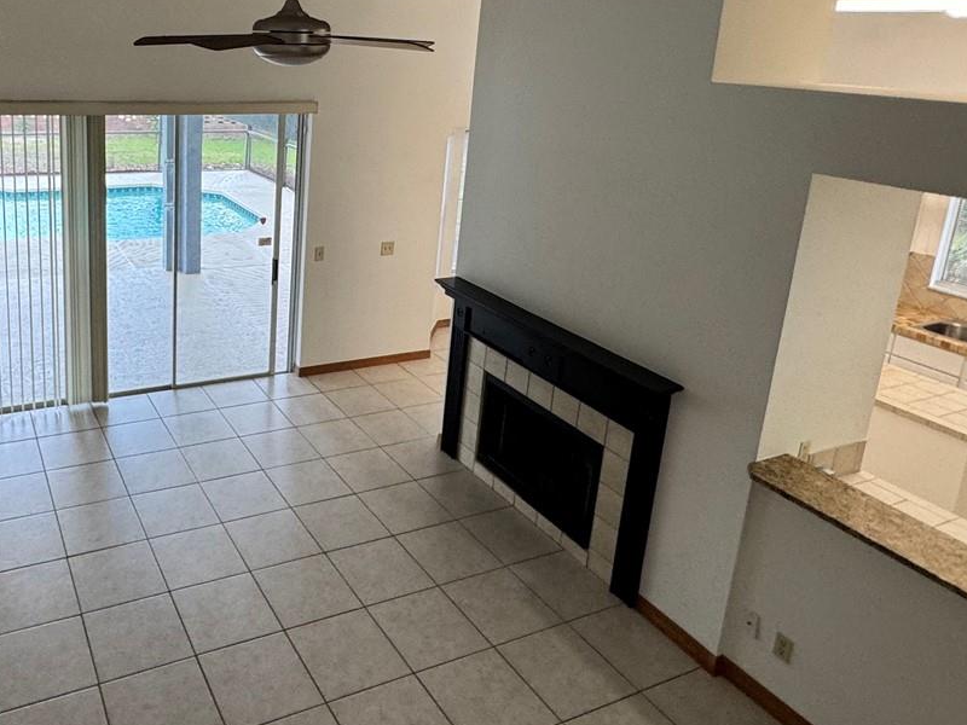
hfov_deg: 60.6
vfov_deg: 48.4
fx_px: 782
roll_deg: -1.8
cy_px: 211
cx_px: 262
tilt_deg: -14.1
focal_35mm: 28
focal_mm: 2.22
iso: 160
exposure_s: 1/120
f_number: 2.2
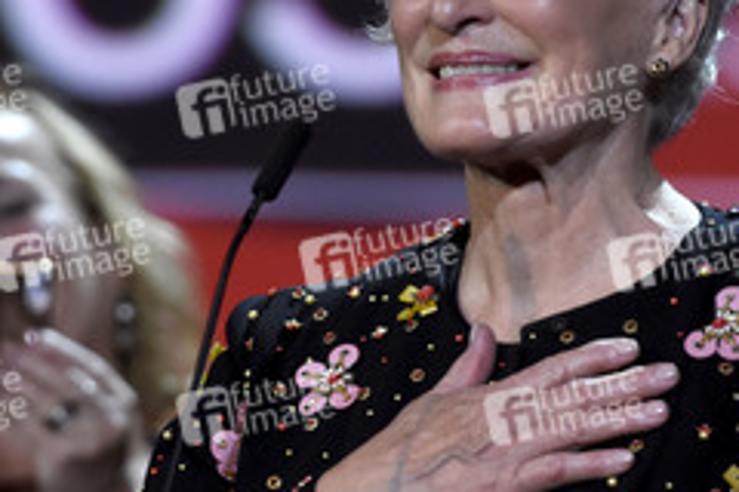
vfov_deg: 2.5
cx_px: 297
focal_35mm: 549
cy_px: 178
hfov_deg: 3.8
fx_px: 11268
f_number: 3.5
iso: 1600
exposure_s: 1/200
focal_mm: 195
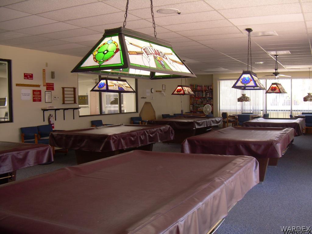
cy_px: 117
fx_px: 343
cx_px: 156
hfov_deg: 49.0
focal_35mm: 38
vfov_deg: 37.7
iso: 50
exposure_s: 1/30
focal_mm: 6.3
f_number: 2.8
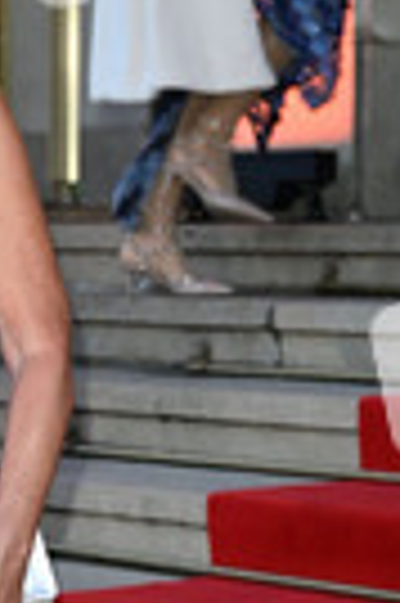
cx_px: -166
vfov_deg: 14.2
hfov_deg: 9.4
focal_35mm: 143
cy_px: 576
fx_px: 2389
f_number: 4
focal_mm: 48
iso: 4000
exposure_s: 1/200
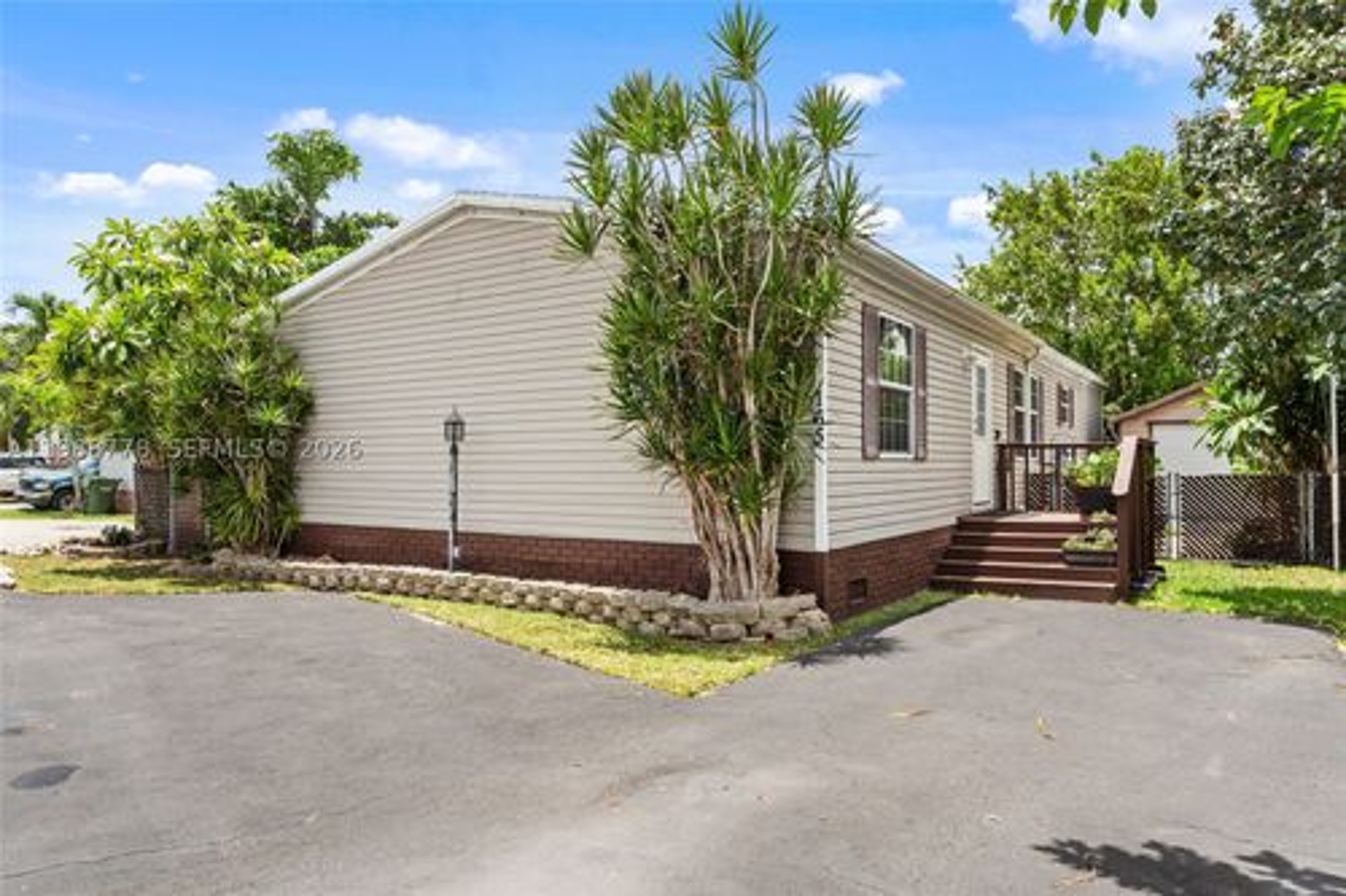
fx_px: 878
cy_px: 448
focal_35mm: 24
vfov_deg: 54.1
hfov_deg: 74.9
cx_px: 673
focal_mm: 23.5
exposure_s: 1/200
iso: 250
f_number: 14
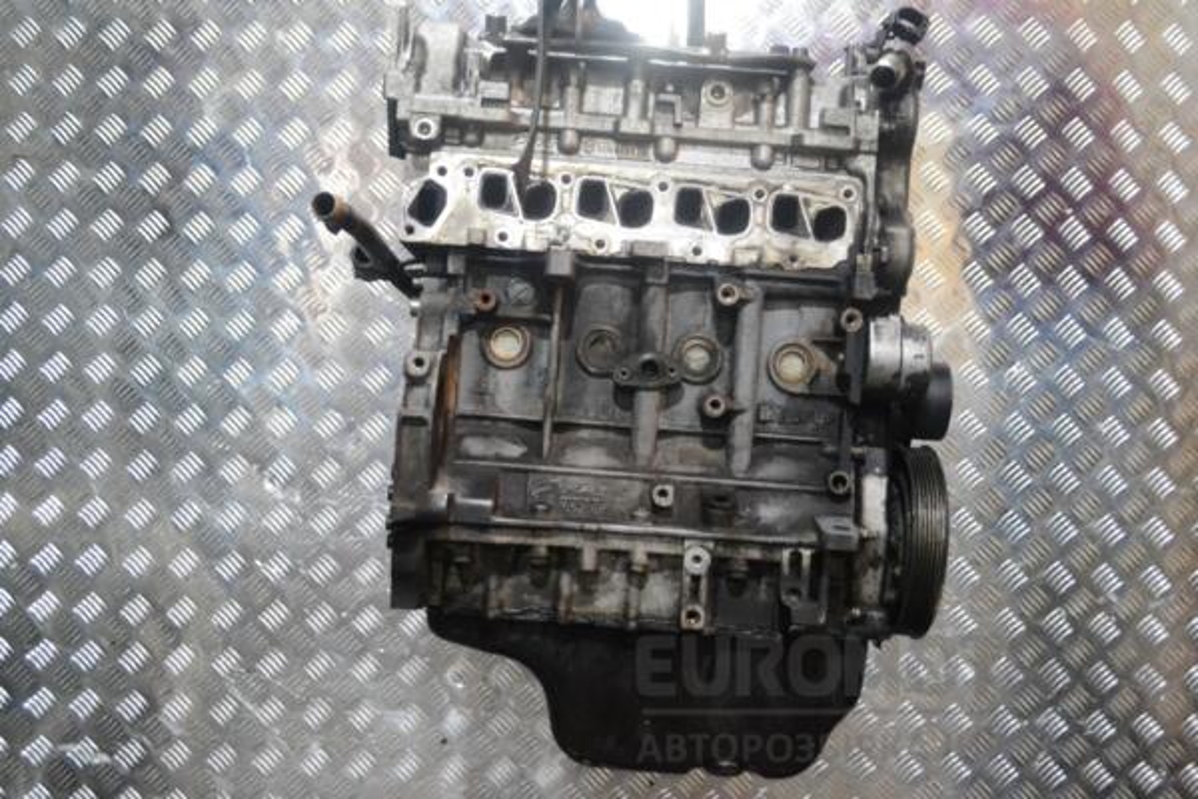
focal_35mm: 42
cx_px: 599
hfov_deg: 46.4
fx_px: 1398
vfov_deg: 31.9
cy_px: 400
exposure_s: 1/30
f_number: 4.5
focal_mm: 28
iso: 3200
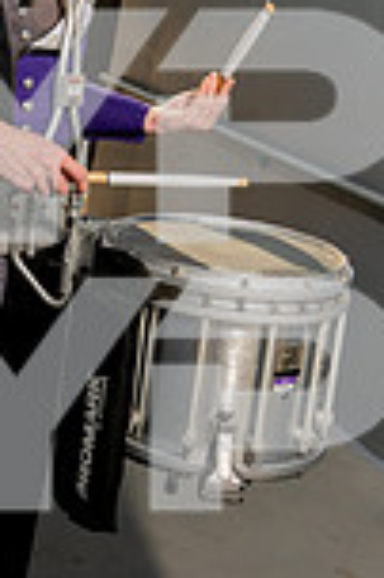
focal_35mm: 80
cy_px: 129
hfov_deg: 17.0
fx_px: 1283
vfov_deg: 25.0
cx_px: 114
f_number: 8
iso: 100
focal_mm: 27
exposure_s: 1/250
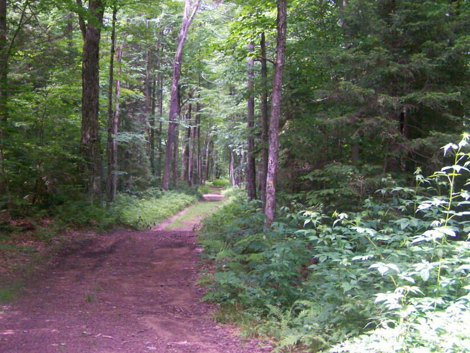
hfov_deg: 39.4
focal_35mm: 48
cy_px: 167
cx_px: 179
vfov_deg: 30.3
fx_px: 652
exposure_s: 1/160
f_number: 2.8
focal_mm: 6.3
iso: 400
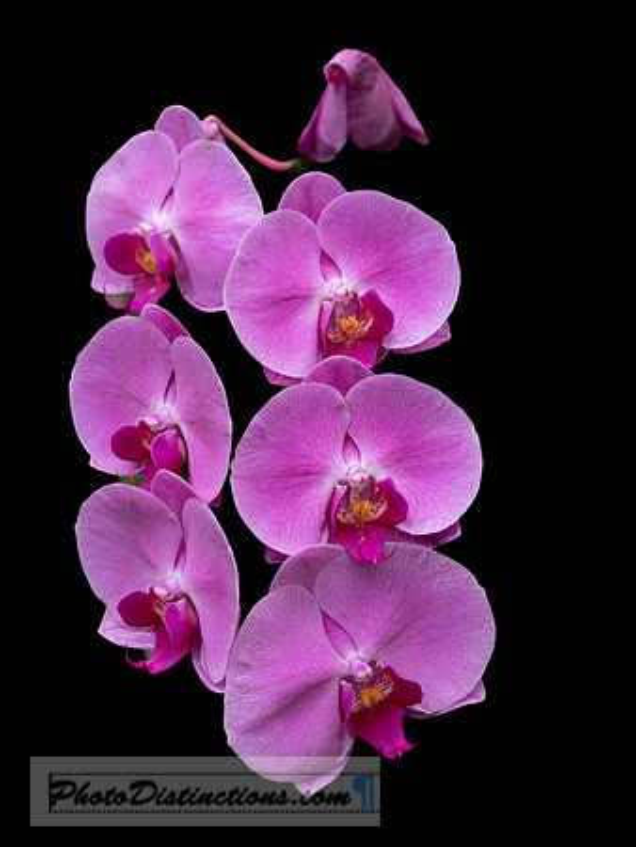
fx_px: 2937
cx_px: 318
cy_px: 424
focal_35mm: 120
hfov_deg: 12.4
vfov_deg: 16.4
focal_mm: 60
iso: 320
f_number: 2.8
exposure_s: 1/100
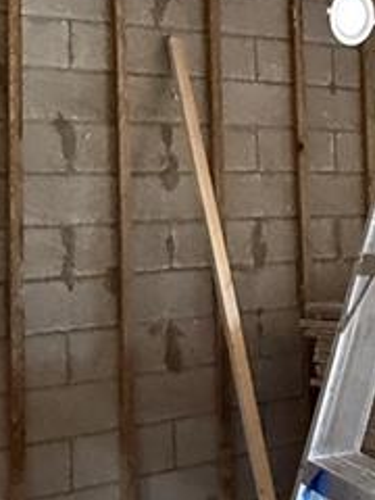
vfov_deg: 27.5
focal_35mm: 70
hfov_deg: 19.1
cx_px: 515
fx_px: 1011
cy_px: 152
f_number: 2.2
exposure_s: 1/60
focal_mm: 2.22
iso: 800
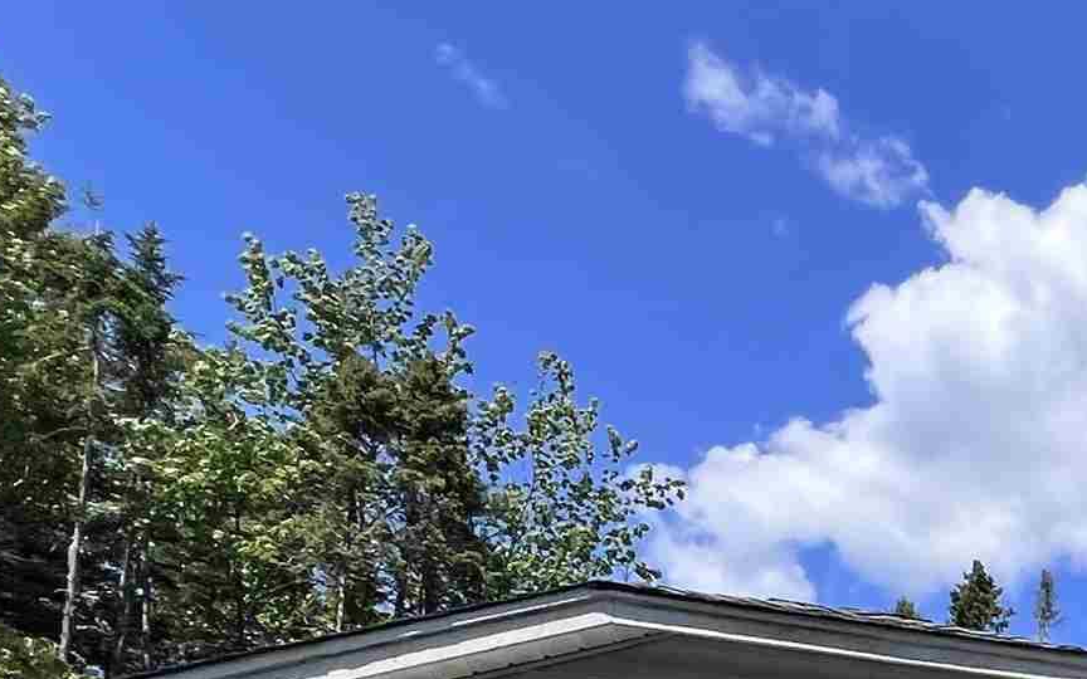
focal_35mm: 49
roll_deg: +0.5
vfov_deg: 21.4
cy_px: 1065
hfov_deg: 30.9
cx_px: 1453
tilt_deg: +7.9
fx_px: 1452
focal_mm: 1.57
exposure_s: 1/1429
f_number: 1.8
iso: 32
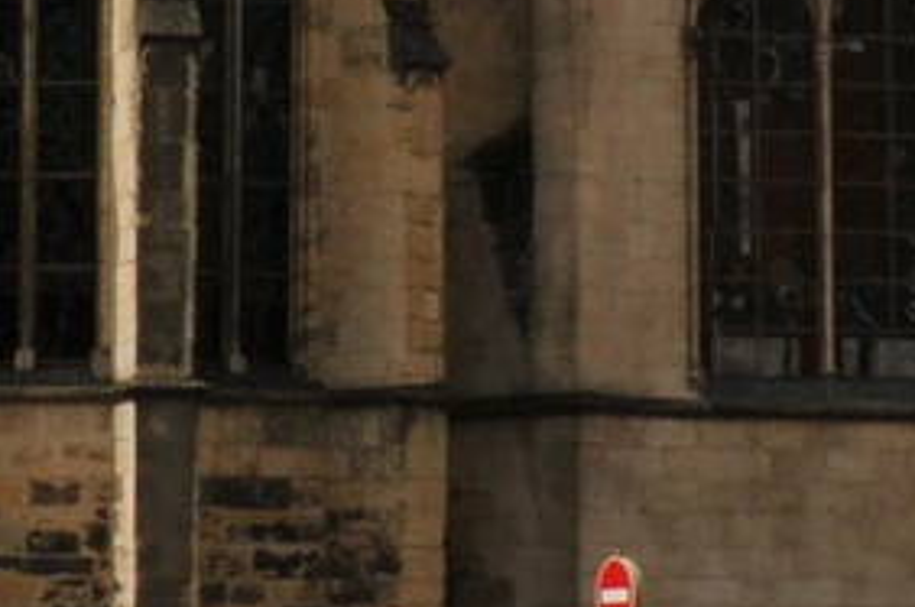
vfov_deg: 5.7
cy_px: -437
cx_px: 393
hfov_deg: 8.8
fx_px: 5956
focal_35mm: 235
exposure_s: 1/640
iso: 400
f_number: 13
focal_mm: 21
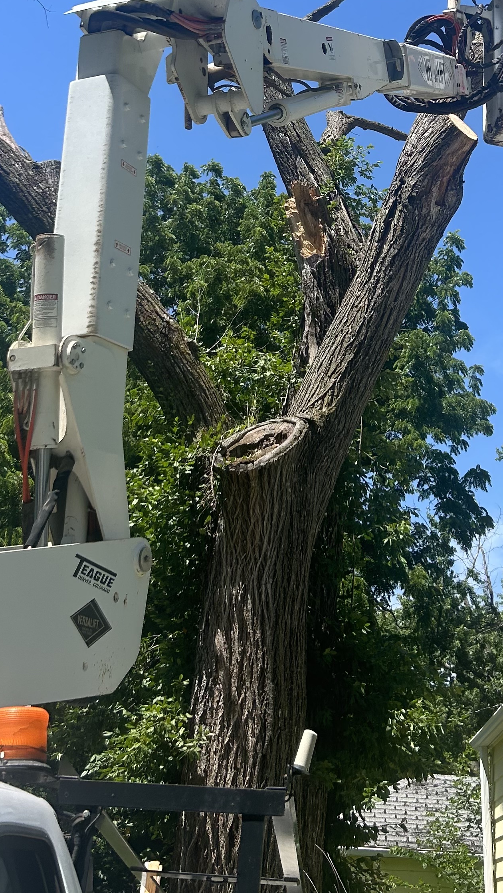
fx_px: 1209
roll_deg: -4.6
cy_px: 91
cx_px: 345
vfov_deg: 37.9
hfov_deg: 23.4
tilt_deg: +33.4
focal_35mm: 51
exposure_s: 1/3077
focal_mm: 5.7
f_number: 1.5
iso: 50
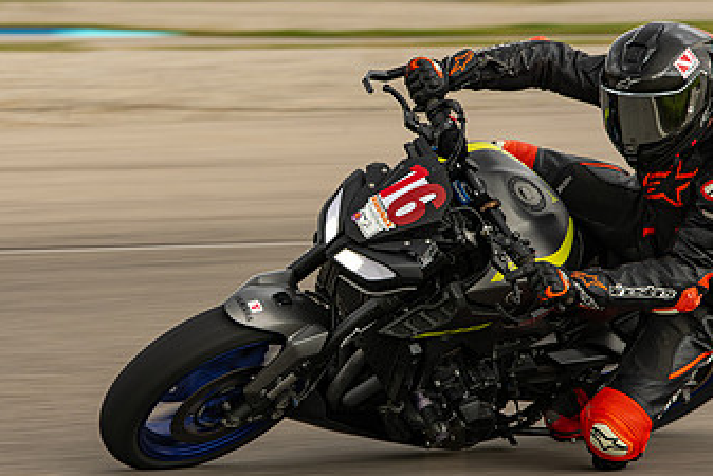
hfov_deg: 6.0
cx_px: 305
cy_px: 268
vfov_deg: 4.0
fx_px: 6816
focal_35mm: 344
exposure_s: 1/160
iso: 180
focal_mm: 200
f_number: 9
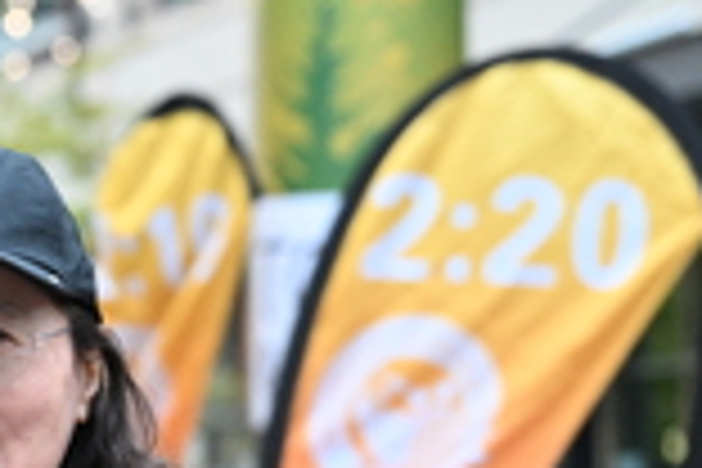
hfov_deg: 7.7
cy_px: 551
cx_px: -216
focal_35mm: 264
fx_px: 5148
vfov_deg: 5.2
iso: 3200
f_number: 4
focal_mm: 75
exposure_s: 1/200
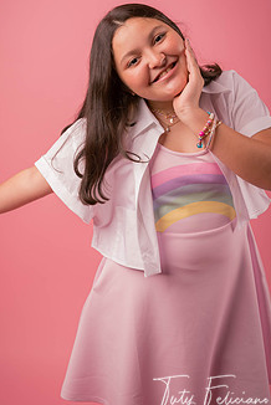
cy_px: 159
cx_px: 101
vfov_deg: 38.7
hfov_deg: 26.4
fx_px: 575
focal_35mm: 51
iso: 64
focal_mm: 37
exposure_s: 1/200
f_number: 6.3
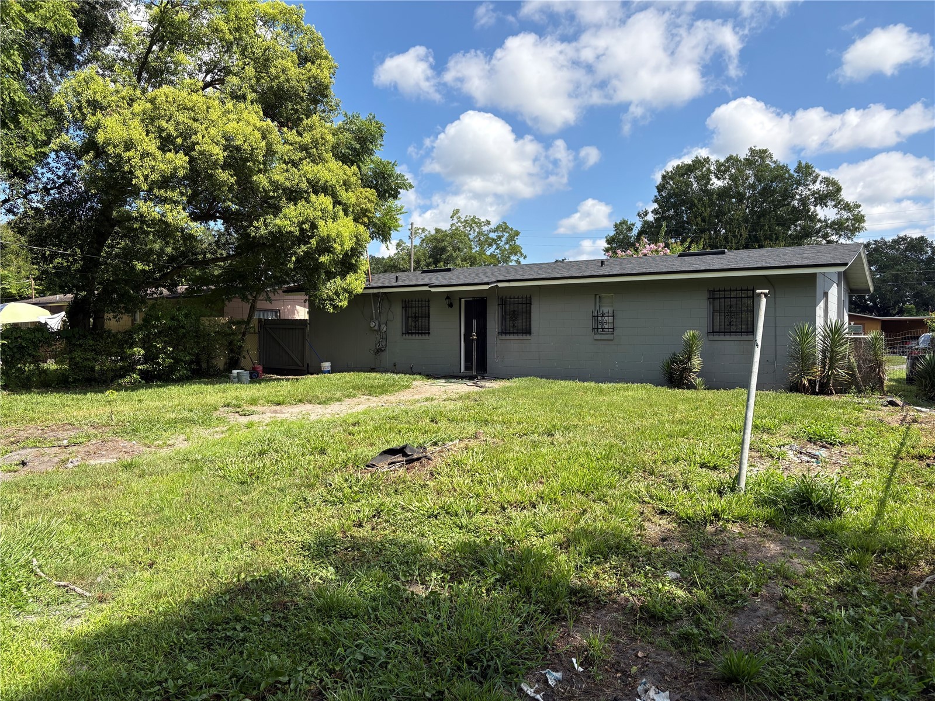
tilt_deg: +0.2
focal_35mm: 26
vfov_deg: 53.1
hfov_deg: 67.3
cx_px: 468
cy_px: 350
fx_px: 702
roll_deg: +0.1
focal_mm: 5.96
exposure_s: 1/2012
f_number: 1.6
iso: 50
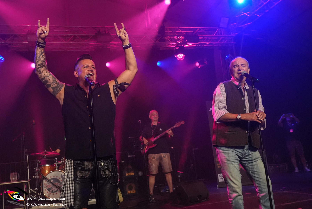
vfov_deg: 36.9
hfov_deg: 53.1
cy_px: 104
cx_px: 156
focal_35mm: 36
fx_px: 312
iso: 5000
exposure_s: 1/640
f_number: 4
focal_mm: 24
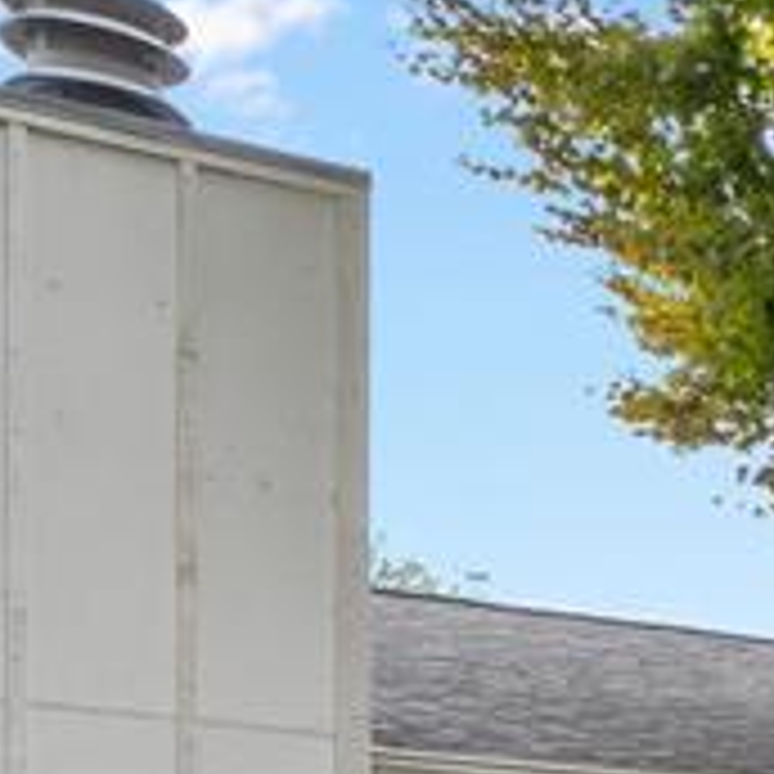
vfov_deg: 17.1
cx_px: 1827
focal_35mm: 91
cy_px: 1188
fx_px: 2302
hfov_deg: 13.9
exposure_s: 1/25
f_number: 10
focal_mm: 9
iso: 400
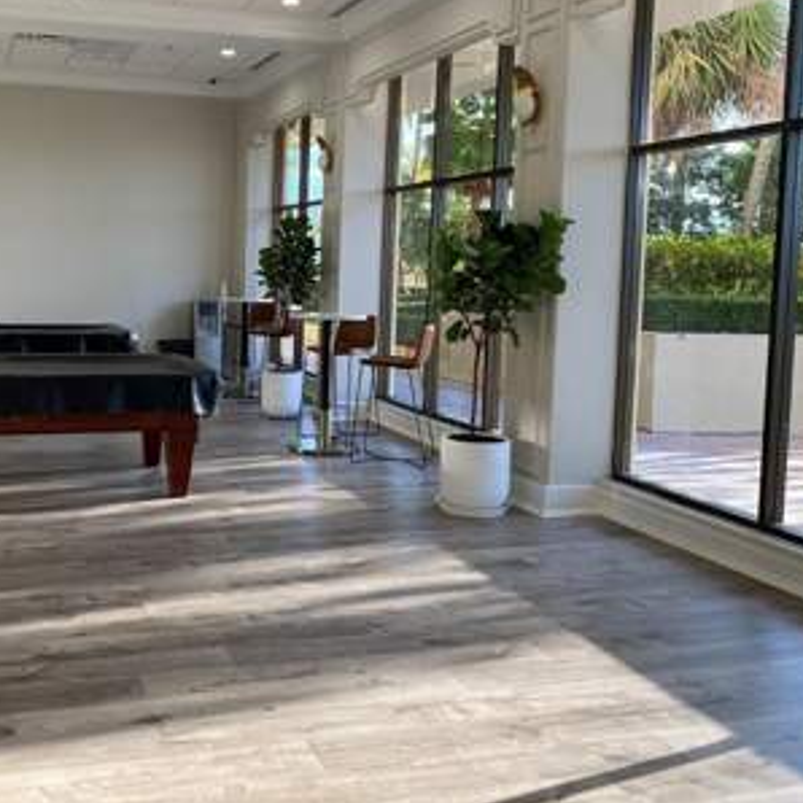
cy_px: 323
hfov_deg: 44.0
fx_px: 971
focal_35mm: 37
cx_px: 237
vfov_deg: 44.7
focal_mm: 4.25
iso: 64
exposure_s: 1/121
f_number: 1.8
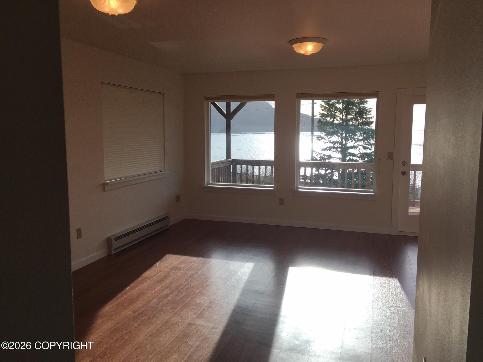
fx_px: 405
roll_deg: -1.2
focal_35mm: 29
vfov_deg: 48.2
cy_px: 181
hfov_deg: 61.7
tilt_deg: -3.5
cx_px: 242
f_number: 2.2
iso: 25
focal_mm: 4.15
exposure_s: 1/620
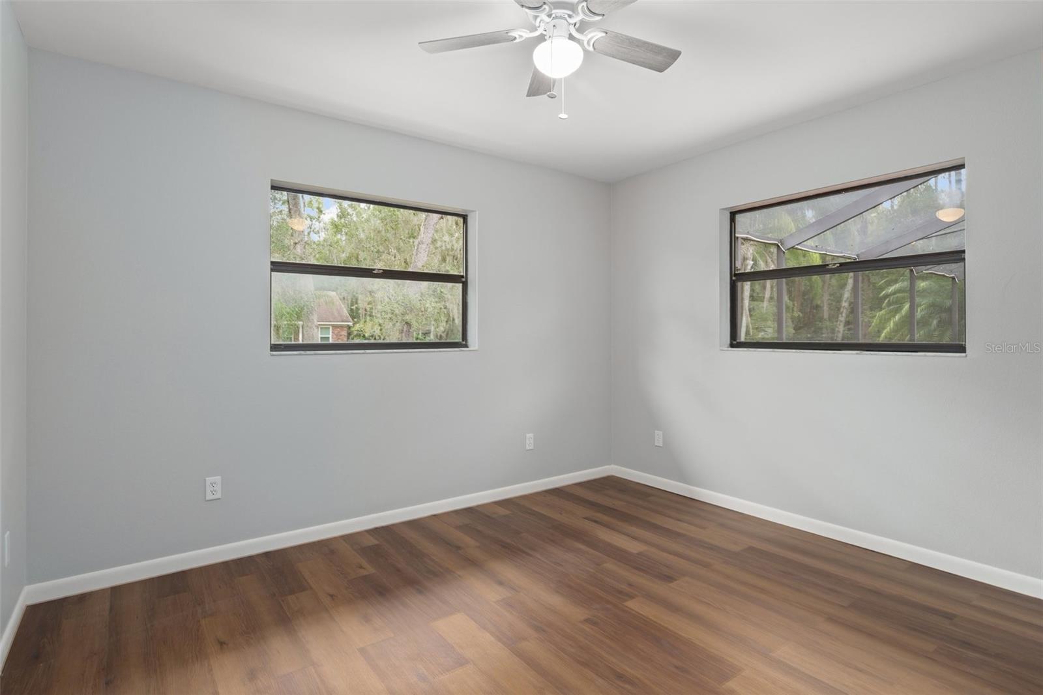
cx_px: 522
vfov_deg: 67.4
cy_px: 348
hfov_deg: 90.0
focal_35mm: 18
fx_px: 521
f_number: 8
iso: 320
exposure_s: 1
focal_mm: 18
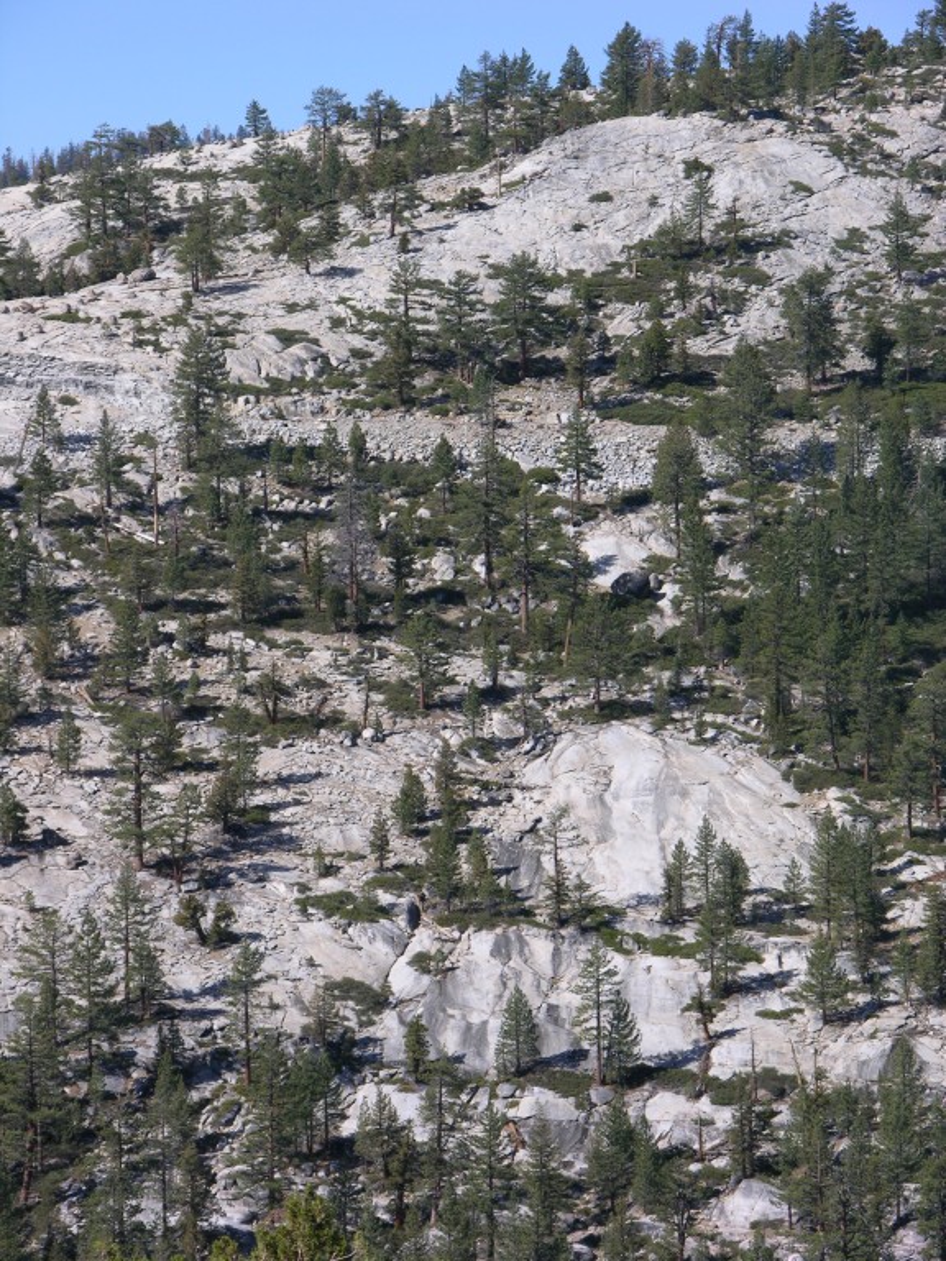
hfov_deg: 9.3
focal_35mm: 160
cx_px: 473
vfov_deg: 12.3
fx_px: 5830
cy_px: 630
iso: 50
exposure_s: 1/267
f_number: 5.6
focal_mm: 41.1
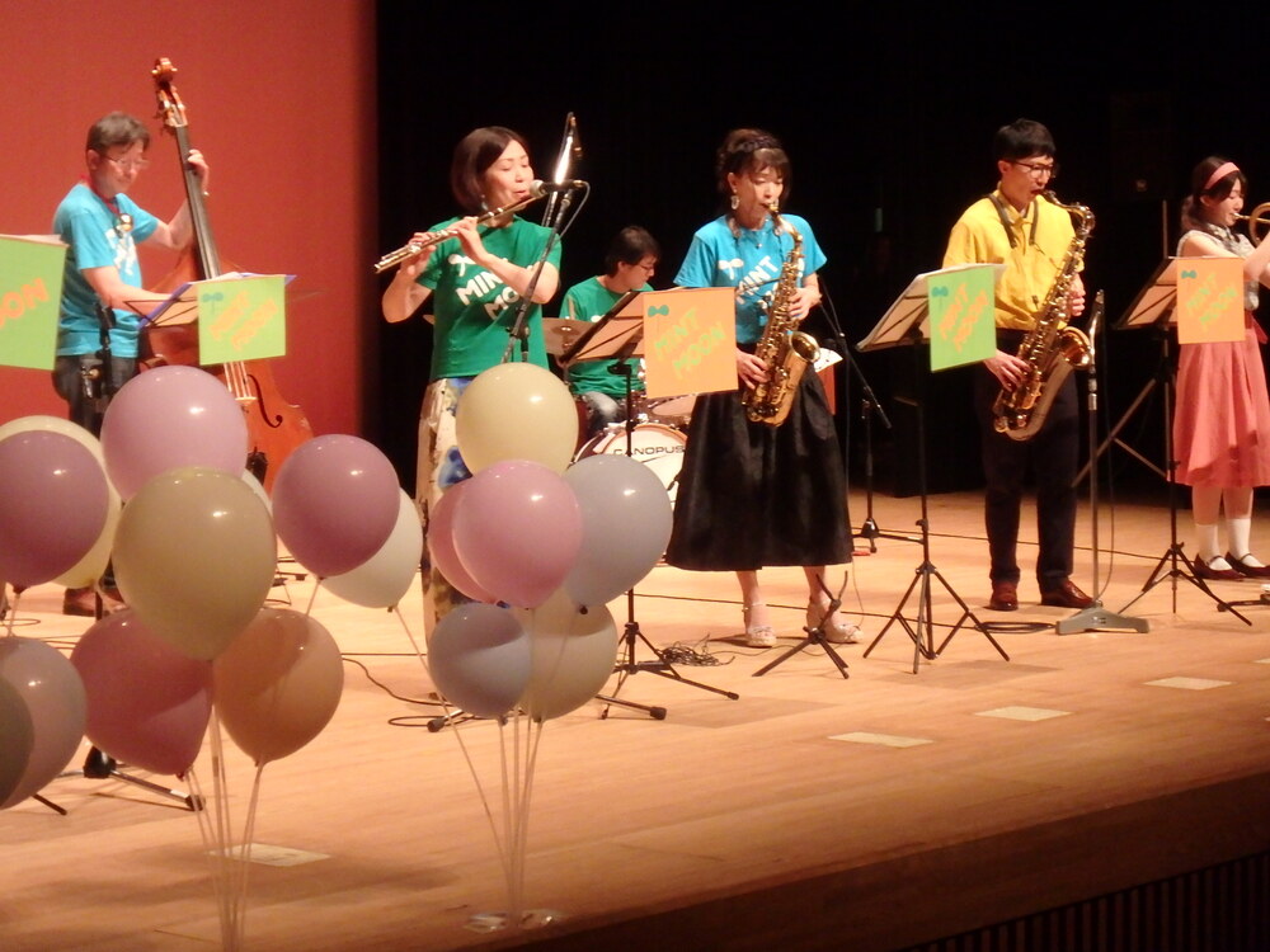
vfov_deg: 19.4
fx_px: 2788
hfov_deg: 25.7
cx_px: 635
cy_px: 476
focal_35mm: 76
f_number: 5.1
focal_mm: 13.6
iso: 800
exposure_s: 1/50
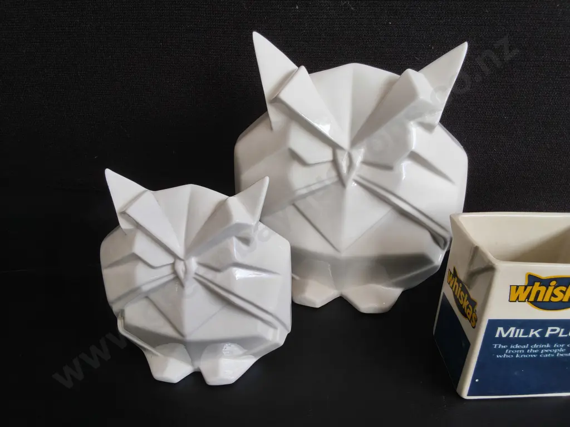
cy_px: 214
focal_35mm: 27
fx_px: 445
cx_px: 285
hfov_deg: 65.3
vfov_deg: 51.4
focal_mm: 2.87
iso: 32
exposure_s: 1/170
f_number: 2
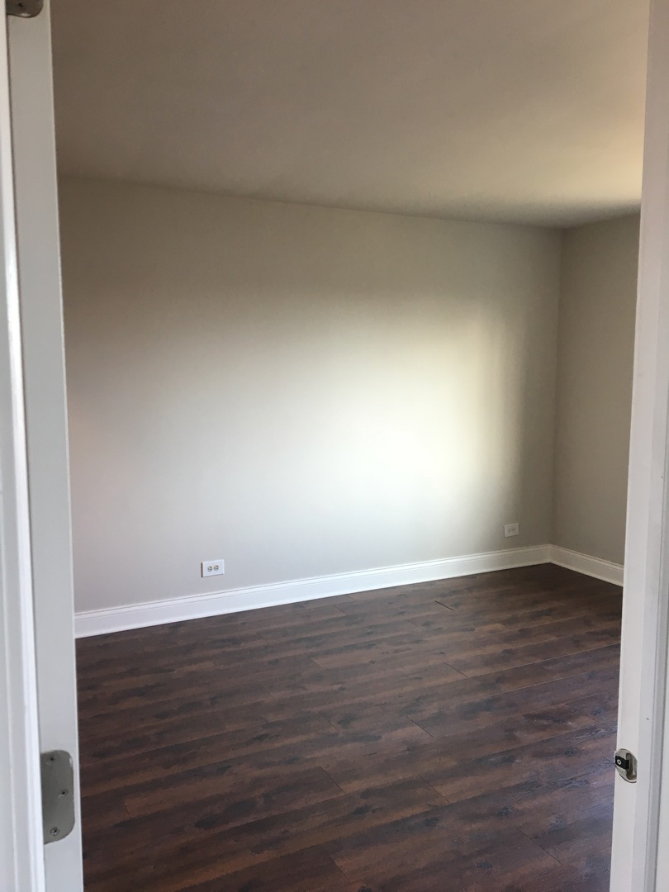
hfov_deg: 48.2
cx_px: 334
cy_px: 446
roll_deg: +0.6
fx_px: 747
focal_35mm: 29
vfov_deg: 61.7
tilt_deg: -7.4
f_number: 2.2
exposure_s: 1/33
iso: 80
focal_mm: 4.15
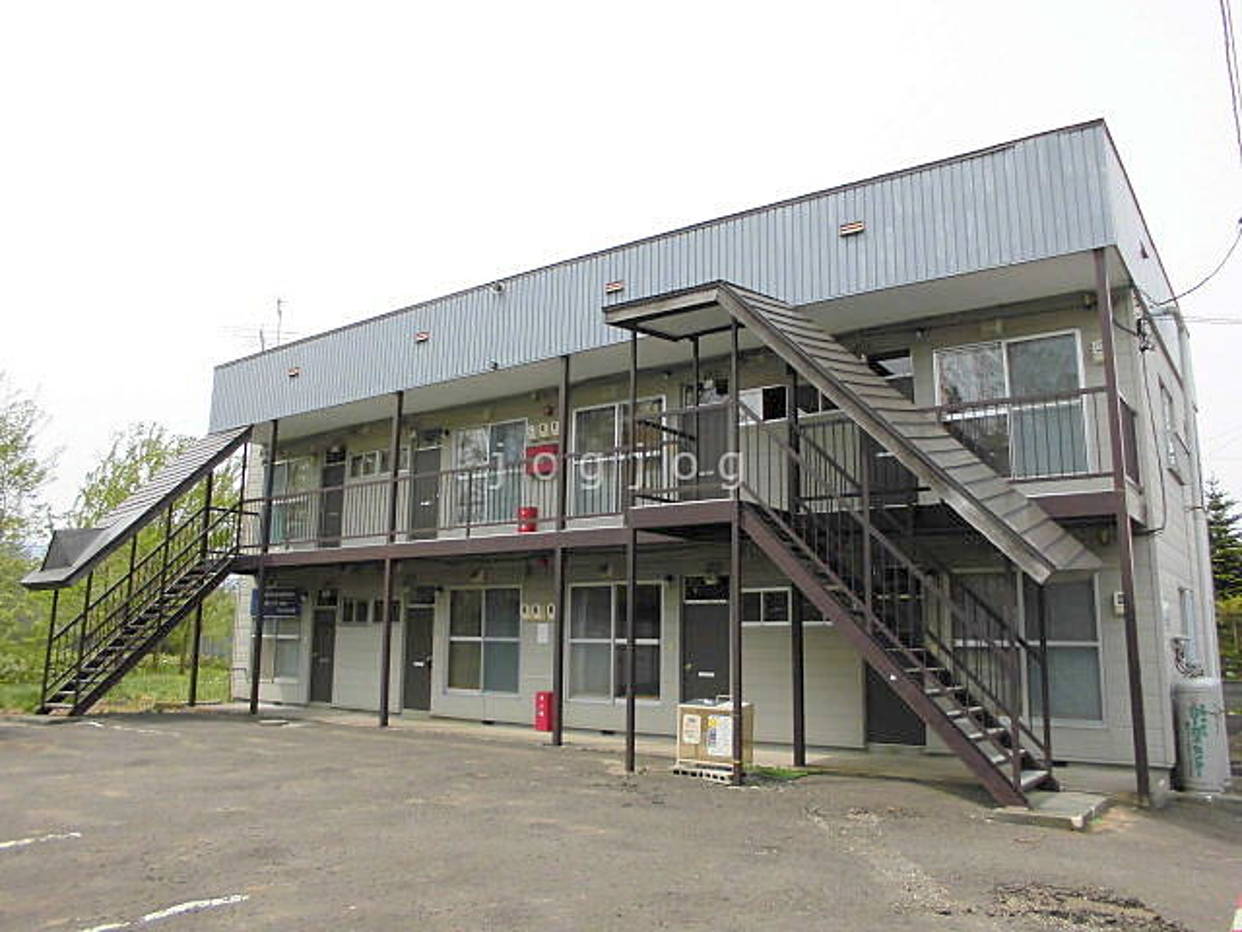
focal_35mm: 26
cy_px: 466
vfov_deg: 53.1
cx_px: 621
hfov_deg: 67.3
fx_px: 933
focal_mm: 4.6
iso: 100
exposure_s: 1/640
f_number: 3.5
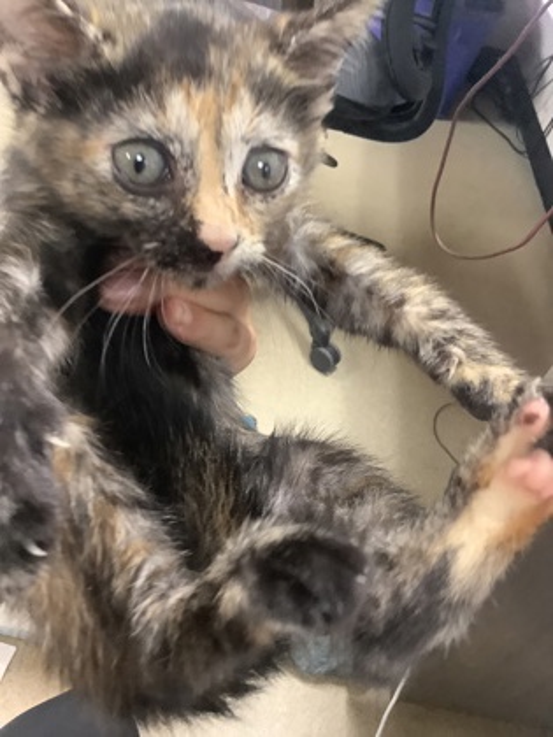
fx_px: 660
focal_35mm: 31
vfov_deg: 58.4
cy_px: 368
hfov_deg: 45.4
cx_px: 276
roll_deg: -16.5
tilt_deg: -44.9
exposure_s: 1/40
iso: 320
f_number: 2.4
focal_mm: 3.3
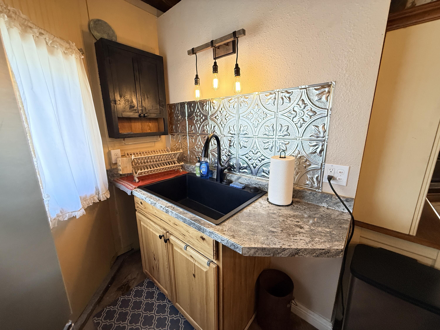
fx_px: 178
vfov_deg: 85.7
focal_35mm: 14
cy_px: 165
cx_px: 220
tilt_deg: -12.9
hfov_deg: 102.1
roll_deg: +0.3
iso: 320
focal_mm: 2.22
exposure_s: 1/120
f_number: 2.2
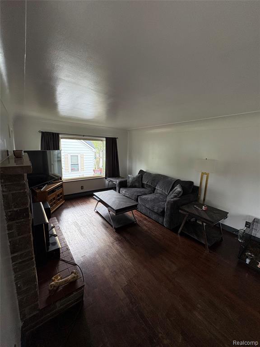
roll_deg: -1.7
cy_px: 174
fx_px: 140
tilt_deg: -10.1
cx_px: 130
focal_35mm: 14
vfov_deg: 102.1
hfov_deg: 85.7
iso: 250
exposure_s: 1/99
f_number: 2.2
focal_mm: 2.22
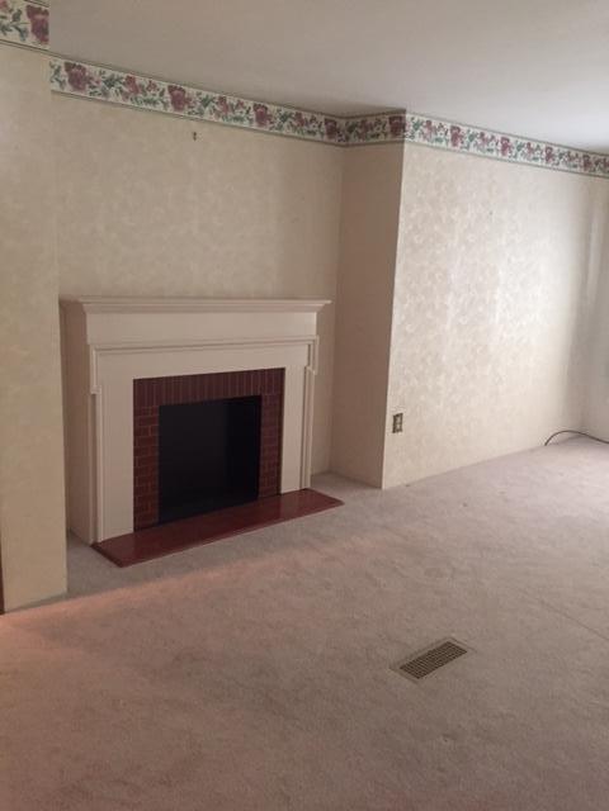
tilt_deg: -12.5
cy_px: 406
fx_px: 680
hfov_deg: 48.2
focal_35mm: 29
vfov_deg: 61.7
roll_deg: -0.7
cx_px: 304
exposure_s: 1/17
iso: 250
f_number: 2.2
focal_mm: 4.15
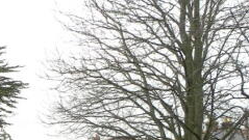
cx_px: -28
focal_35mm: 69
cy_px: 177
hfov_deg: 27.8
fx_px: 456
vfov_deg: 16.6
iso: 160
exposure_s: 1/190
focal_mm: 4.6
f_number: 5
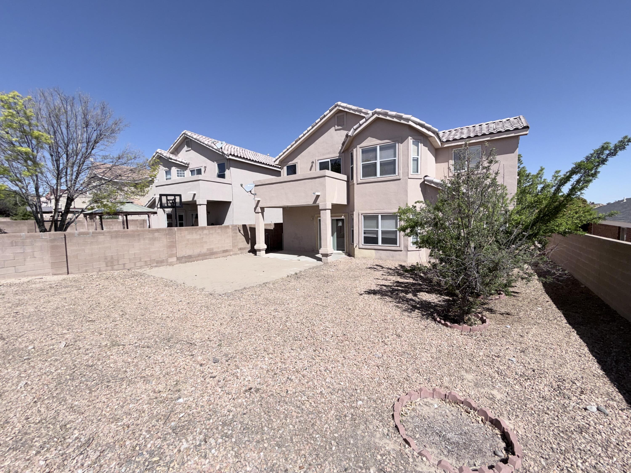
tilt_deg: -3.1
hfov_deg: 102.1
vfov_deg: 85.7
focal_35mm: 14
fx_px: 255
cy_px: 236
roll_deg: +0.9
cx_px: 316
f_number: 2.2
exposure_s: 1/1368
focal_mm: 2.22
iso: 16
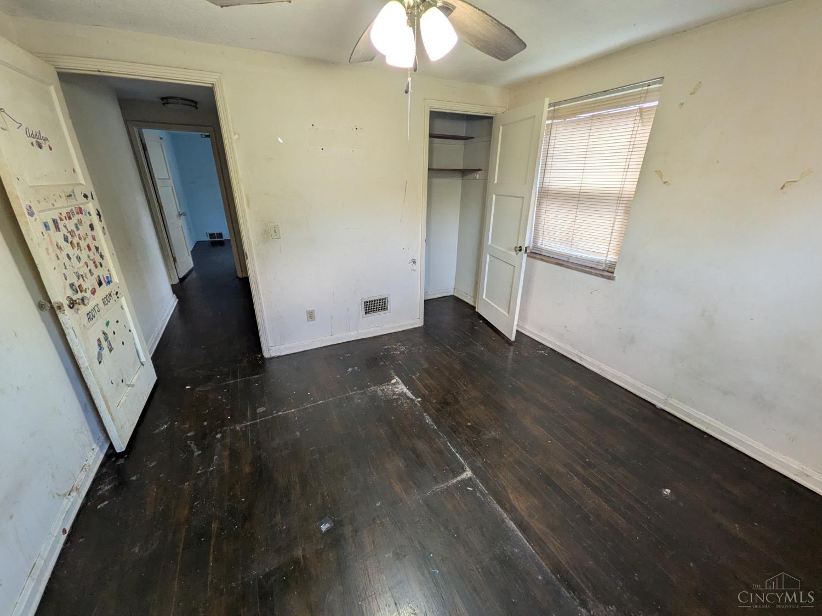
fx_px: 332
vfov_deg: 85.7
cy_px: 308
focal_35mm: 14
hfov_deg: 102.1
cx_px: 411
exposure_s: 1/60
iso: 122
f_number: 2.2
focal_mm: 1.85
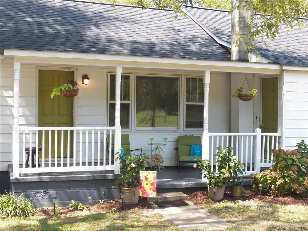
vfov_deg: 29.1
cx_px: 154
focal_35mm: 50
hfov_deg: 38.2
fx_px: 445
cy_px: 116
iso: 125
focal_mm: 8.9
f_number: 4
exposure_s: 1/160
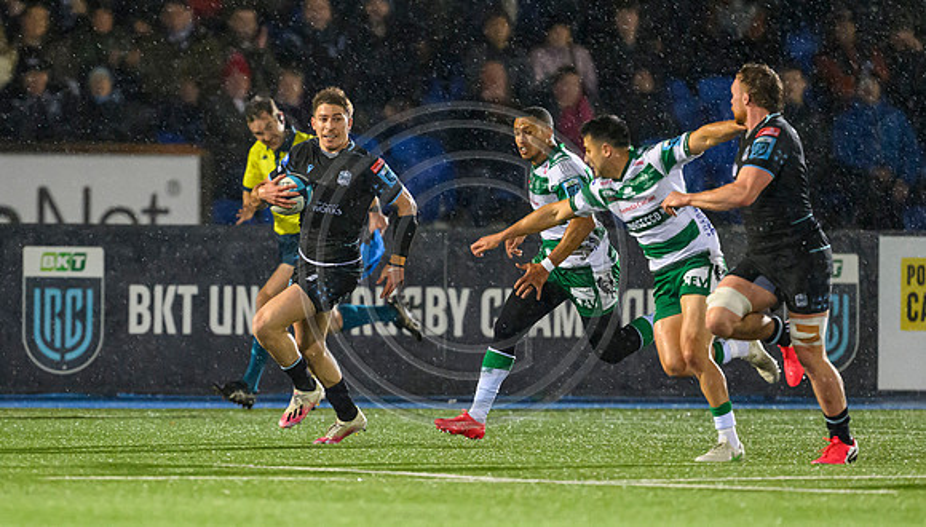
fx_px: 16943
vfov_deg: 1.8
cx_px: 371
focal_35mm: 688
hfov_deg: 3.1
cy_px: 336
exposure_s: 1/1000
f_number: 3.2
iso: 6400
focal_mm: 400
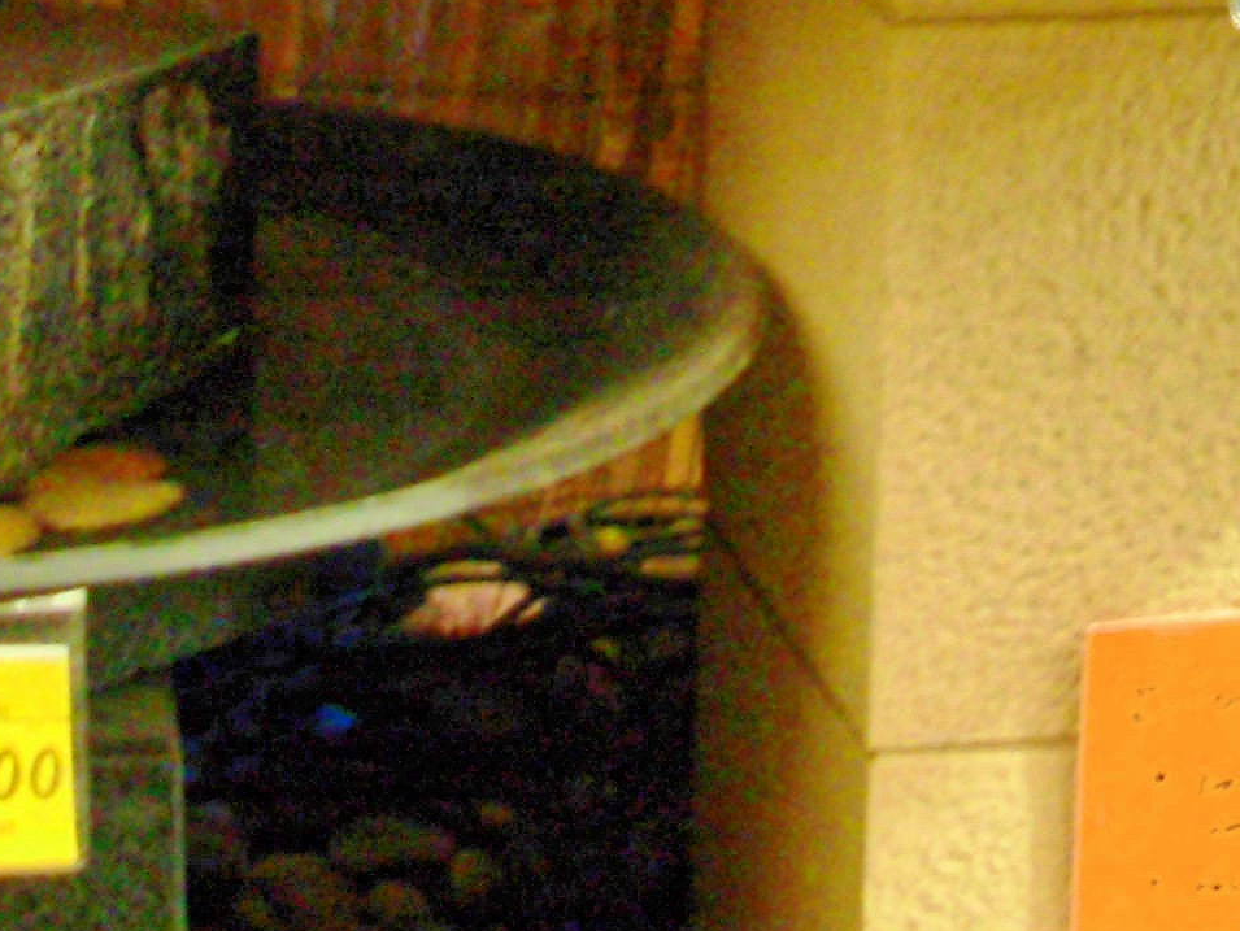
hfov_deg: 17.6
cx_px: 606
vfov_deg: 12.7
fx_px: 4014
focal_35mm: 112
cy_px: -392
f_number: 2.9
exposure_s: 1/3.33
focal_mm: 6.3
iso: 159
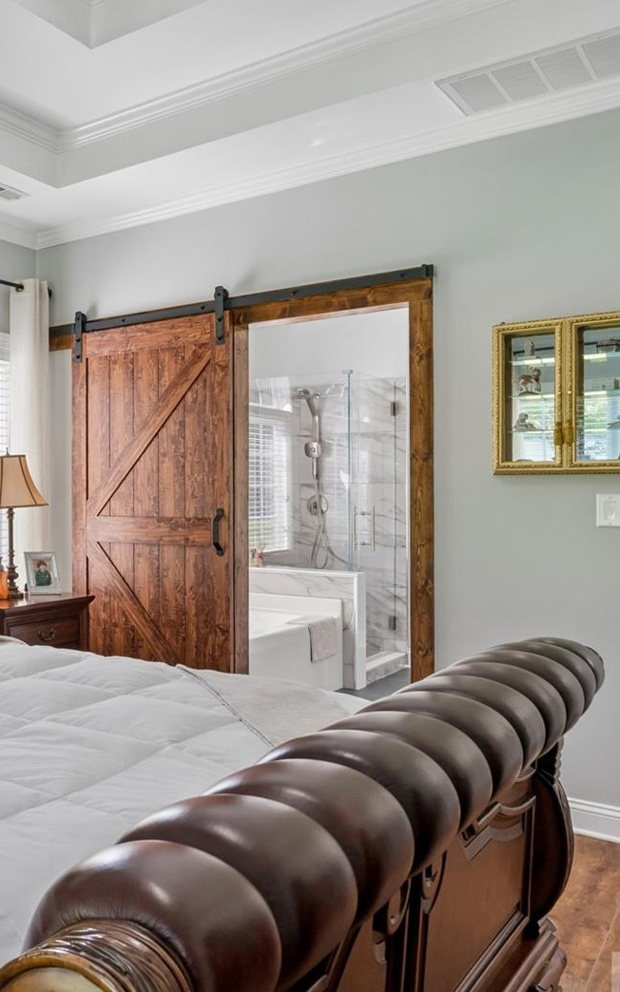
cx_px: -59
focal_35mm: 32
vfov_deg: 59.7
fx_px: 866
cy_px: 490
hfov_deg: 34.2
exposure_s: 1/20
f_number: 13
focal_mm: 16
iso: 400
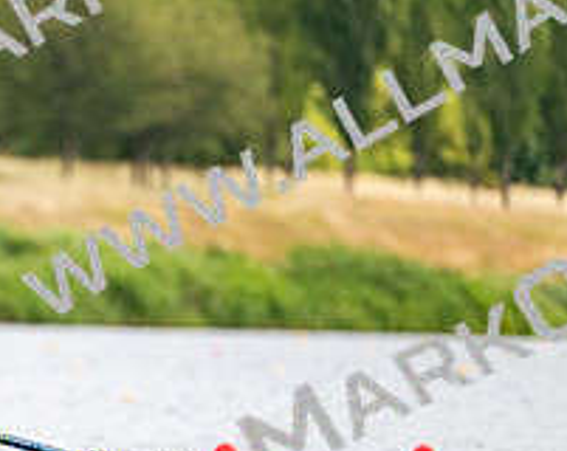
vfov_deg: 1.4
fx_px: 18189
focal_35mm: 1086
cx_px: -183
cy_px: 362
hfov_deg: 1.8
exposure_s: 1/2500
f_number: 4.5
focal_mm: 400
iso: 320
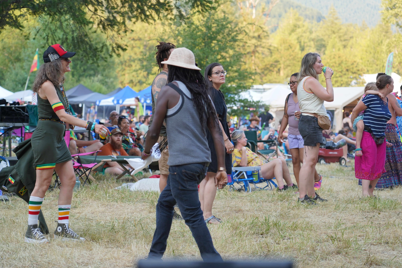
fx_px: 1172
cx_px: 201
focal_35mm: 105
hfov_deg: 19.5
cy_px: 134
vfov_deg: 13.0
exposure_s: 1/160
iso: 320
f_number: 4
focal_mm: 105
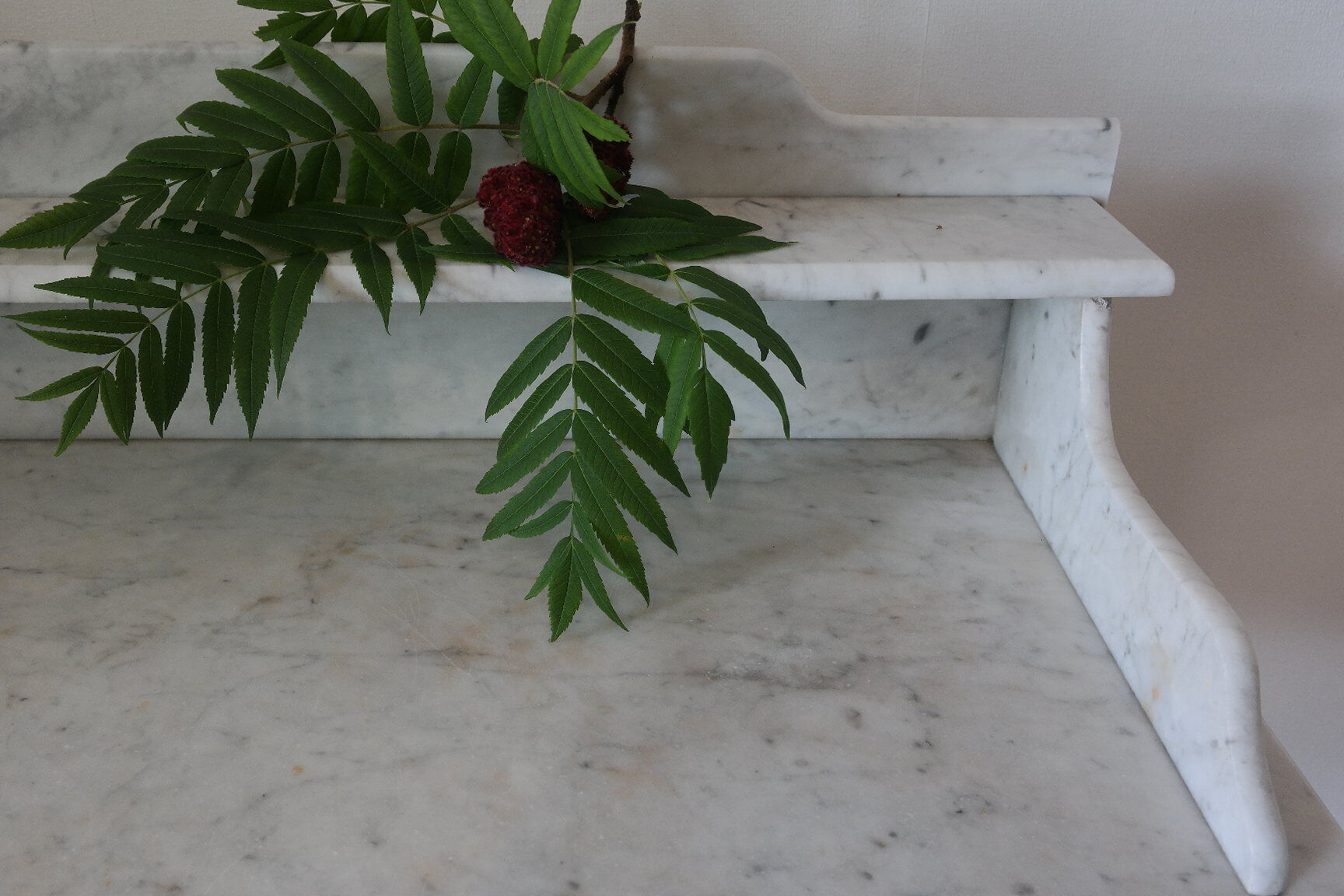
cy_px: 448
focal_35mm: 30
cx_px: 672
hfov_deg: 61.9
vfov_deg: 43.6
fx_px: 1120
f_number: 5.6
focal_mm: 20
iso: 400
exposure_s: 1/30
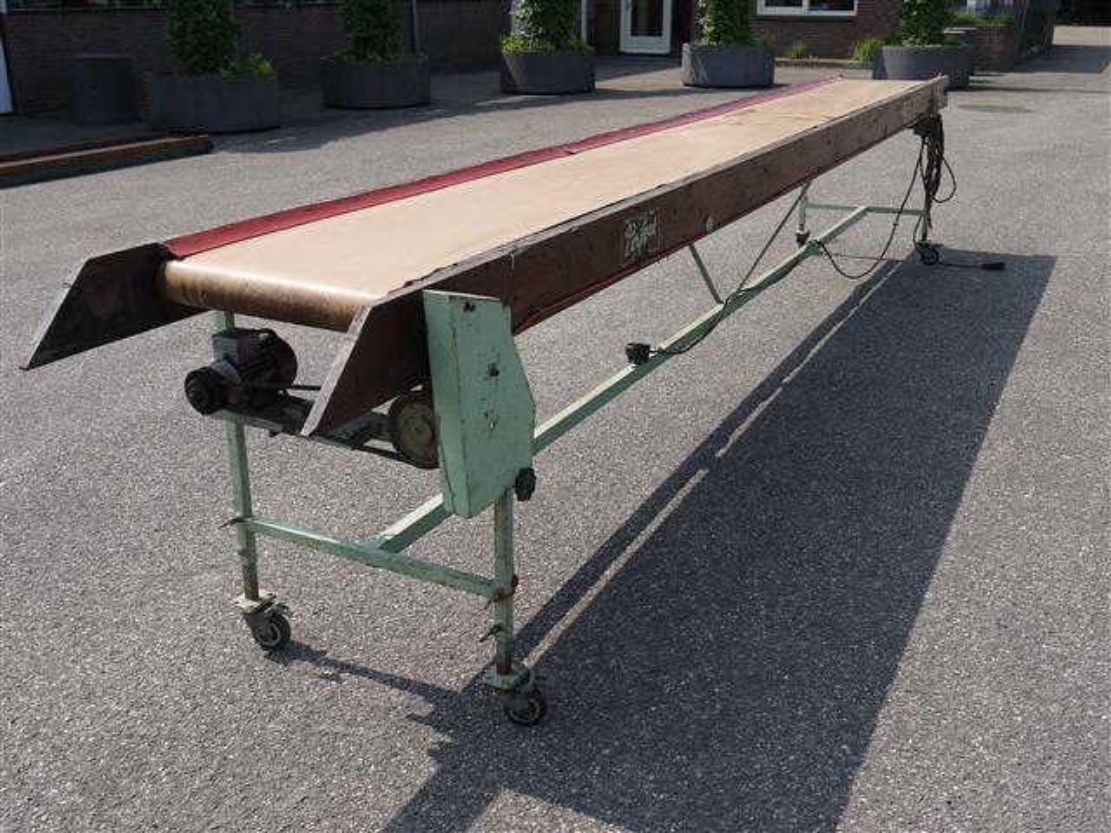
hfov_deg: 51.4
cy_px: 416
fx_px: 1155
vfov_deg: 39.7
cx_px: 556
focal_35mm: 36
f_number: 7.1
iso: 100
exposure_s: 1/400
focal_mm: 18
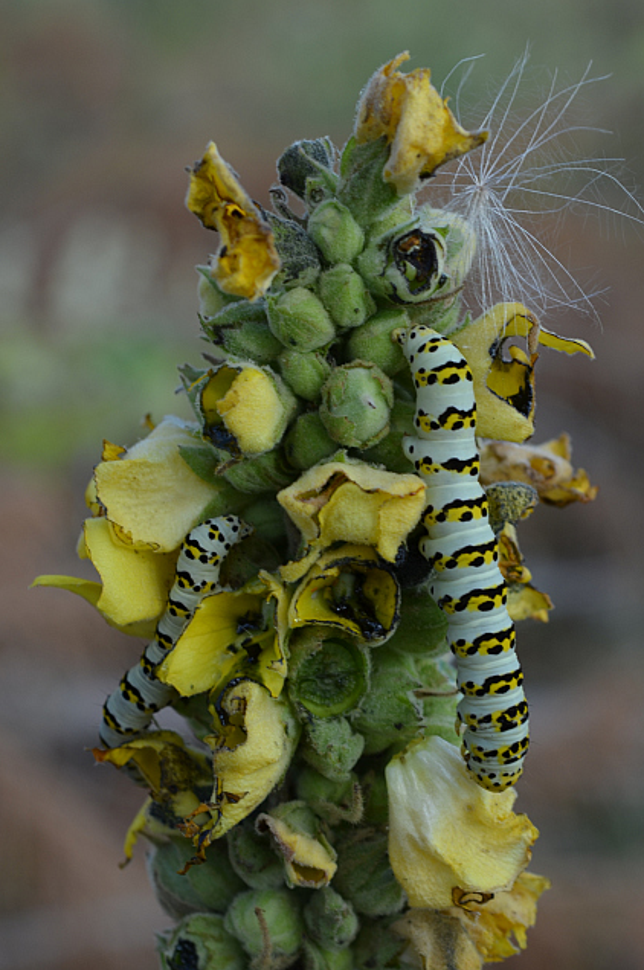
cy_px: 572
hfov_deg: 13.7
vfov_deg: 20.5
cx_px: 359
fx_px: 2681
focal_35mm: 100
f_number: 8
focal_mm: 55
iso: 100
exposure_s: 1/100
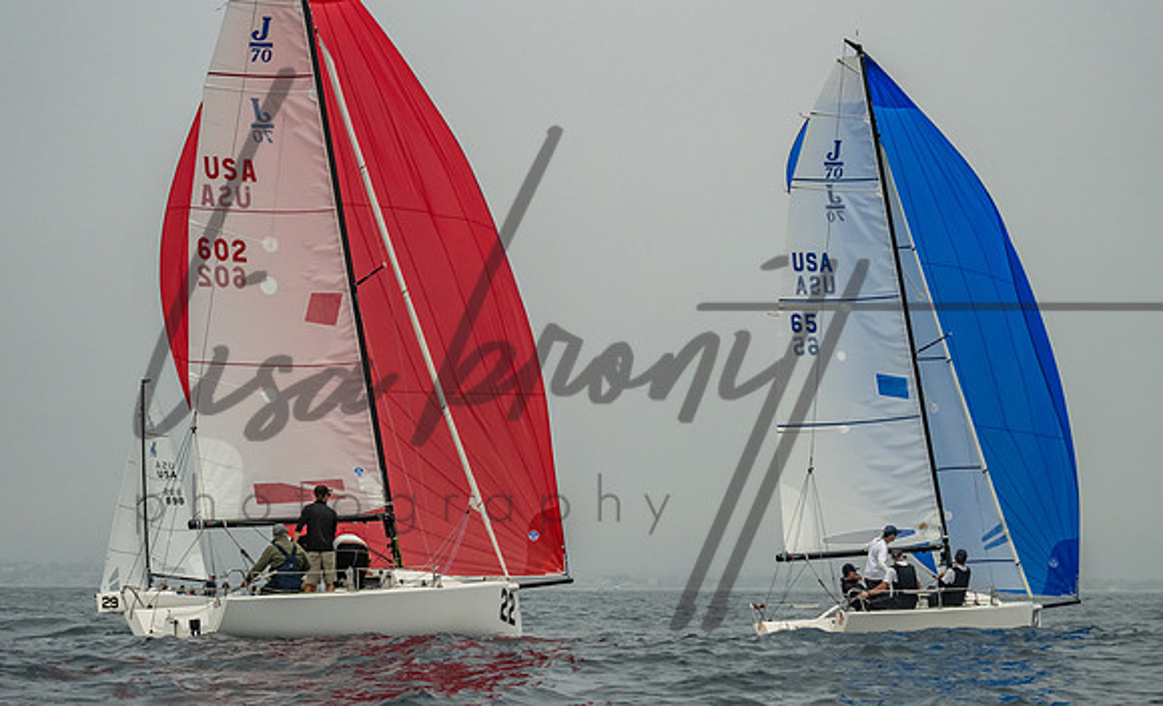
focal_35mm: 81
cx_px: 602
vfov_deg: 15.7
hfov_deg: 25.6
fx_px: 2560
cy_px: 369
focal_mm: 61
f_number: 9
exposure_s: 1/3200
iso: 800
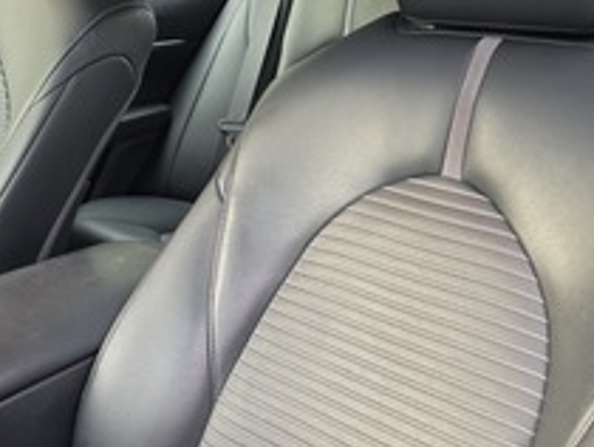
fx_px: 790
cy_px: 174
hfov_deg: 40.7
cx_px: 204
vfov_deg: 31.5
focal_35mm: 46
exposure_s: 1/180
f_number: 1.4
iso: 125
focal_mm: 6.5
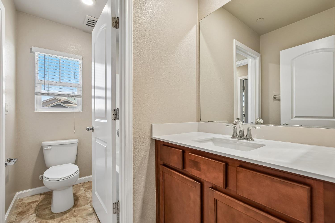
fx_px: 140
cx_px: 168
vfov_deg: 77.3
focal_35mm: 15
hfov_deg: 100.4
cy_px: 112
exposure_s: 1/20
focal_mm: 10
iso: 100
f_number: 8
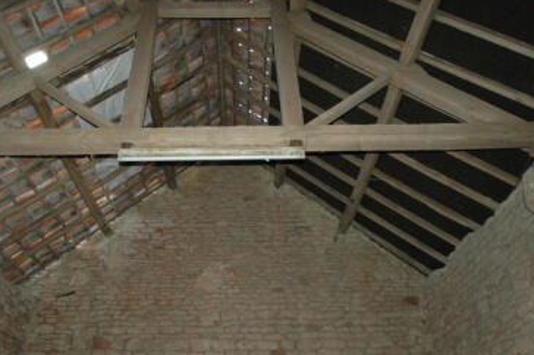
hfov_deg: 67.2
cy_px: 210
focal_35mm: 27
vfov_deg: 47.6
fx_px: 400
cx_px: 233
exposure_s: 1/60
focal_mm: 10
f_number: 4
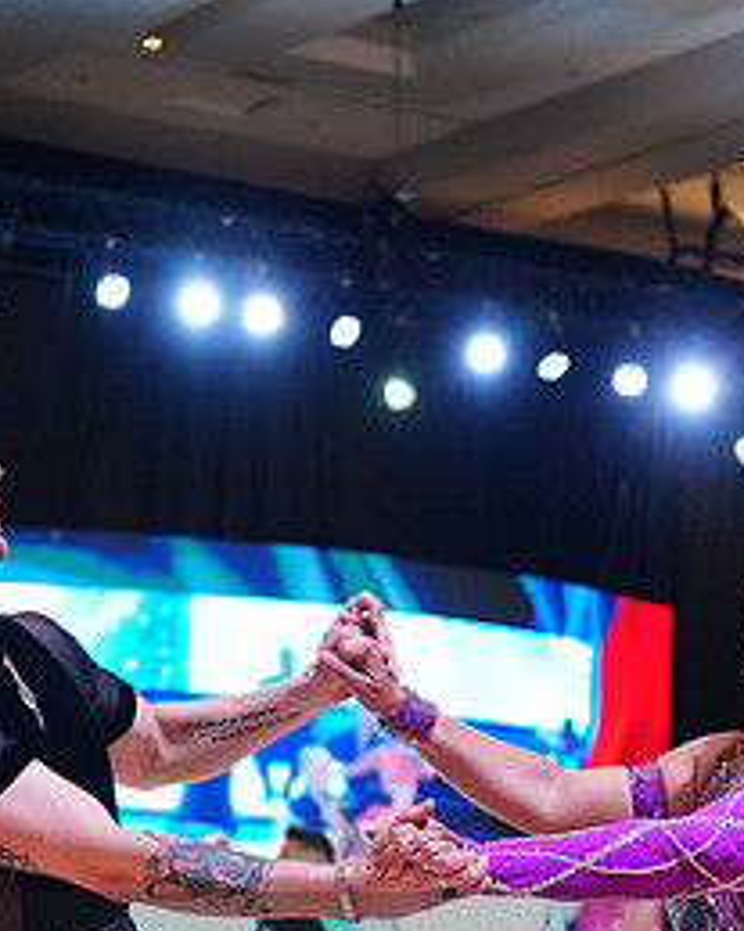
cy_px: 1014
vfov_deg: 12.9
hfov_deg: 10.5
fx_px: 4048
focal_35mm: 147
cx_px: 483
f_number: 4
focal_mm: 70
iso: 2500
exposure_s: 1/250
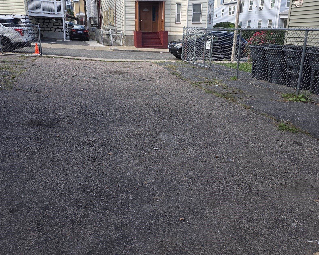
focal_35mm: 29
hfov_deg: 60.4
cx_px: 149
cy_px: 105
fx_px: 274
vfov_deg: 49.7
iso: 12
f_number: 1.7
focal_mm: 6.25
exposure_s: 1/202
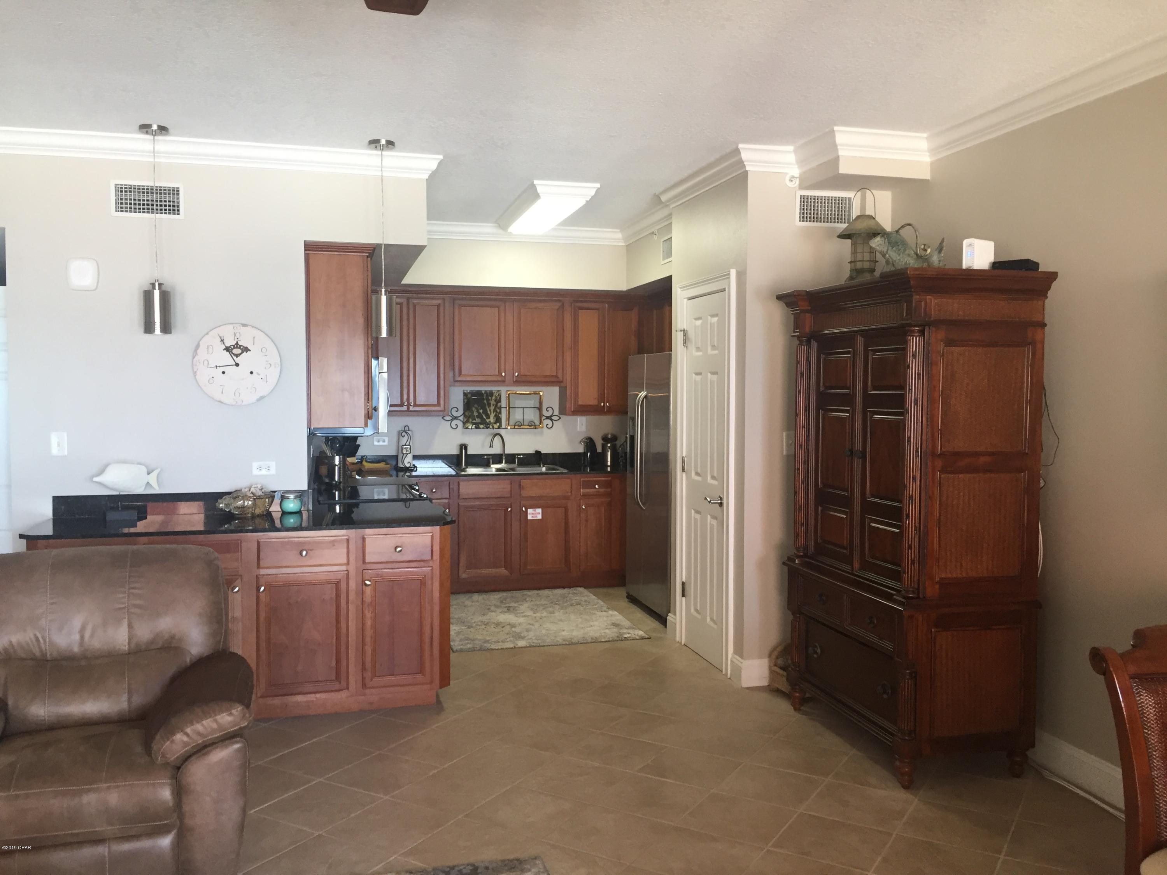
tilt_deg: -2.7
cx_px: 584
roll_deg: -1.1
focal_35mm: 29
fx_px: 978
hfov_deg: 61.7
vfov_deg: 48.2
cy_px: 438
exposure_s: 1/30
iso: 80
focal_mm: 4.15
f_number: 2.2
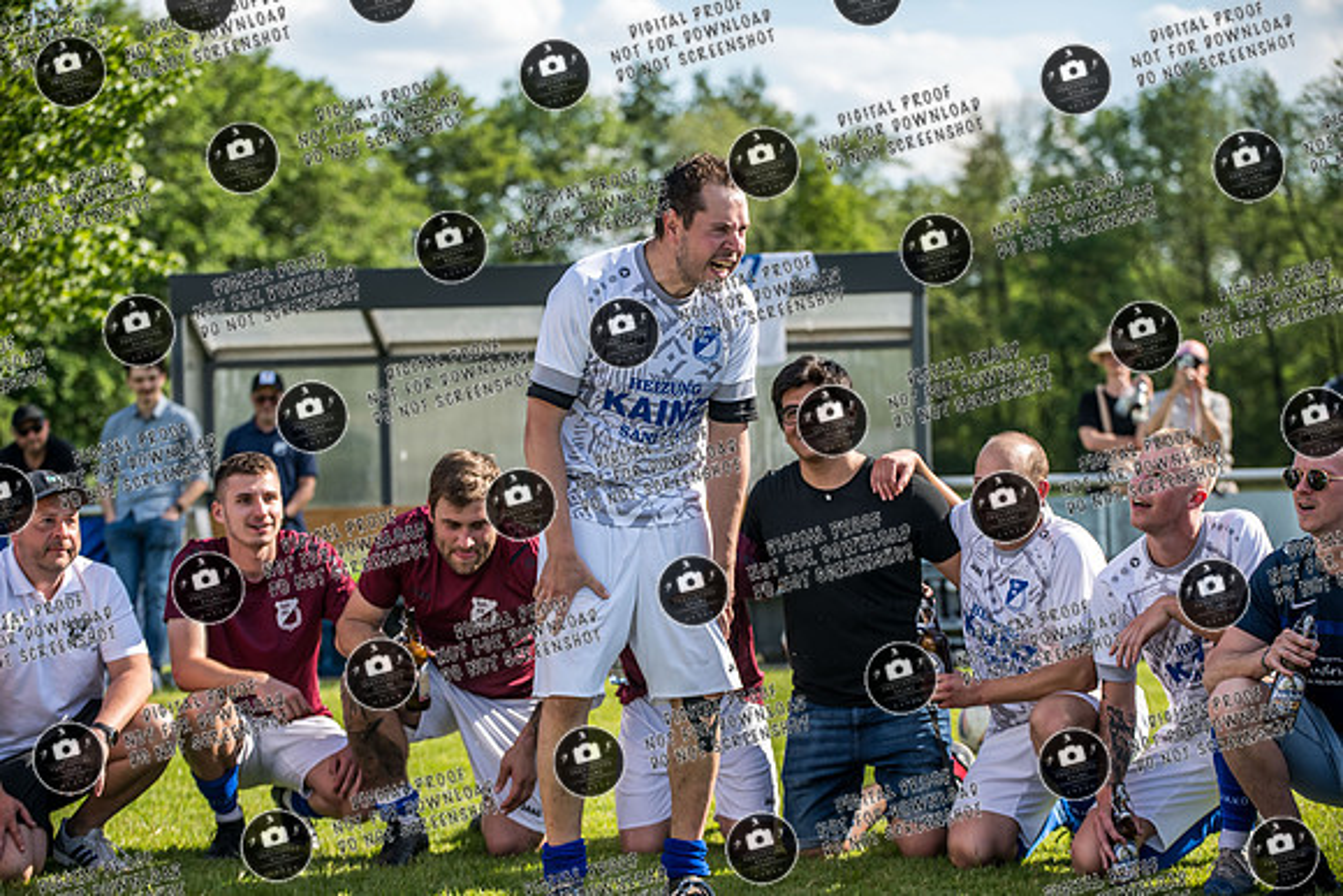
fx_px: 3545
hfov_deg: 21.5
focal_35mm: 95
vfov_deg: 14.4
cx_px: 672
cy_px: 448
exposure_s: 1/1600
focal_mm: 95
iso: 200
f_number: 3.5
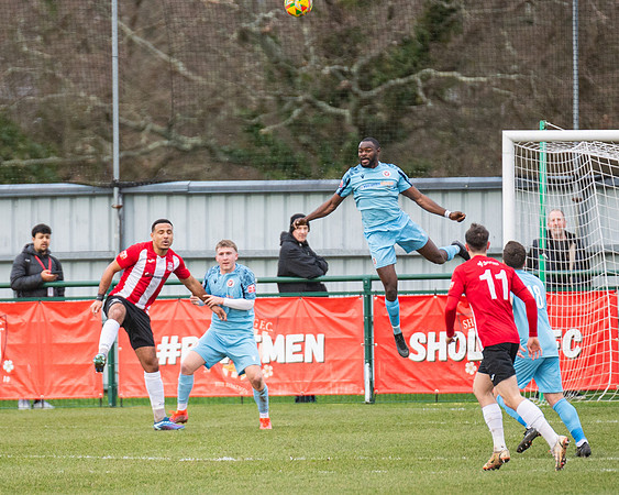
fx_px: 12389
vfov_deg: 2.3
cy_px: 322
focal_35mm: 676
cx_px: 205
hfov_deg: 2.9
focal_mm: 300
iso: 1000
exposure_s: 1/1600
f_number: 2.8
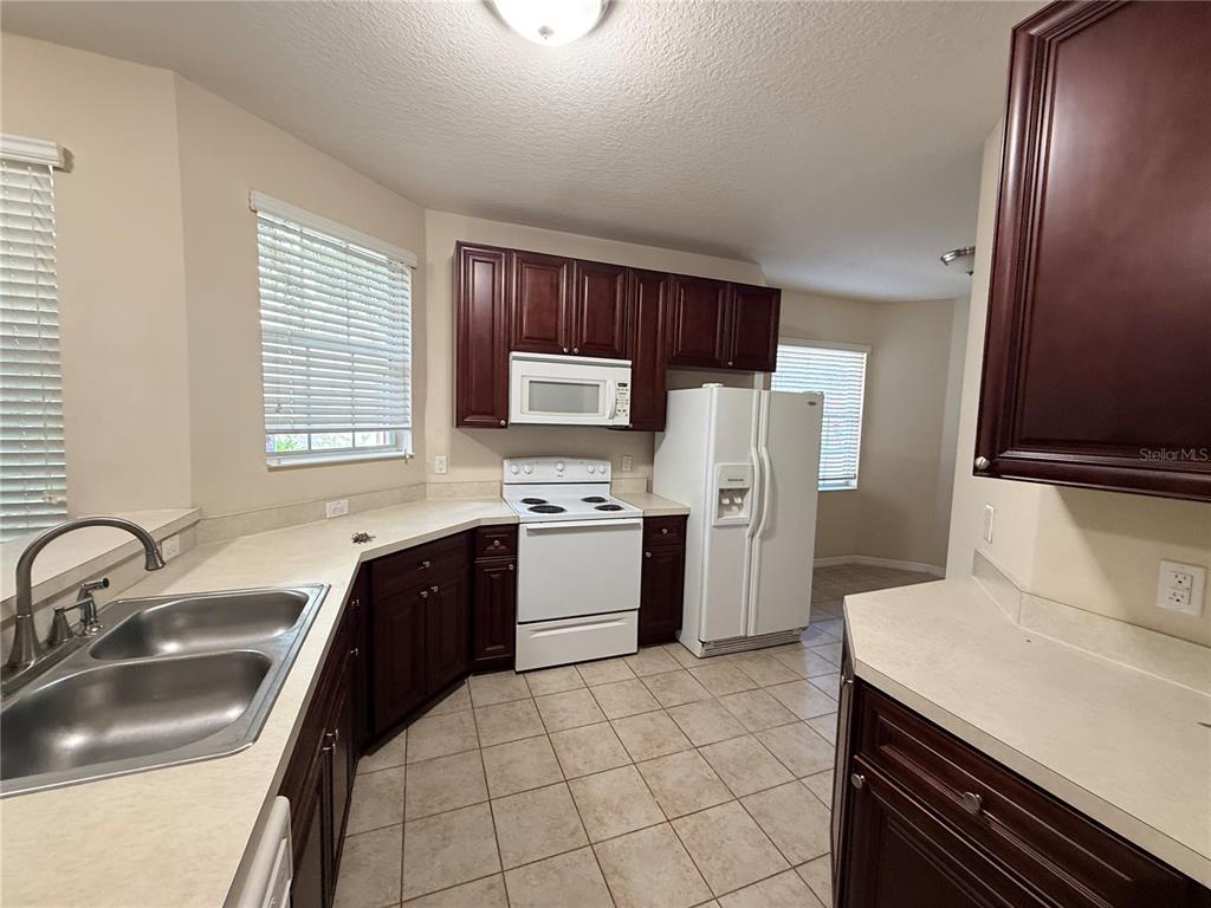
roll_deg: -1.0
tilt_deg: -4.3
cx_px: 606
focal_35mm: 14
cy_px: 454
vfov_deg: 85.7
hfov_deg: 102.1
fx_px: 490
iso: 320
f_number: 2.2
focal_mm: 2.22
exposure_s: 1/60
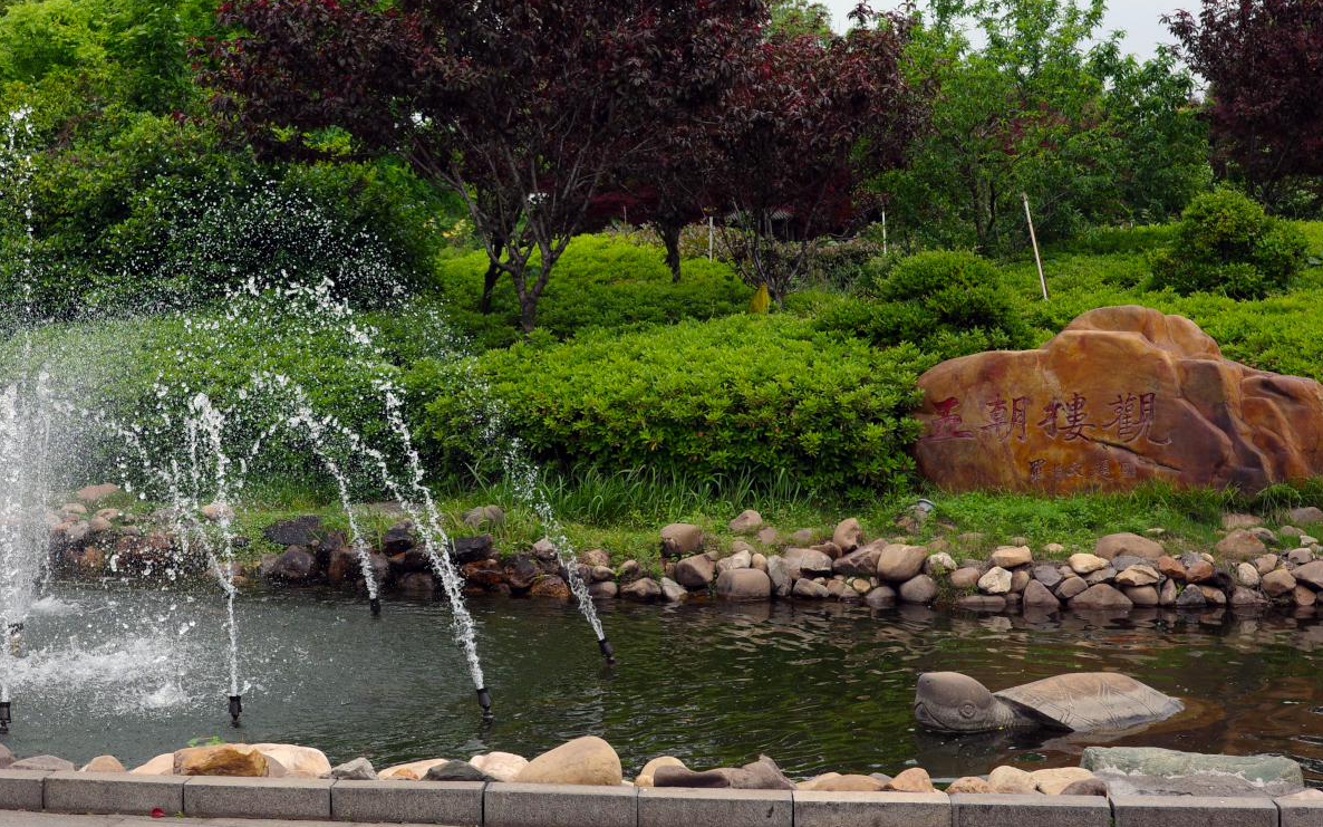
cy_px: 329
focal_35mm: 66
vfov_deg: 19.7
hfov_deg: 30.8
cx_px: 442
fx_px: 2379
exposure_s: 1/1000
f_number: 5.6
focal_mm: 26
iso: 200
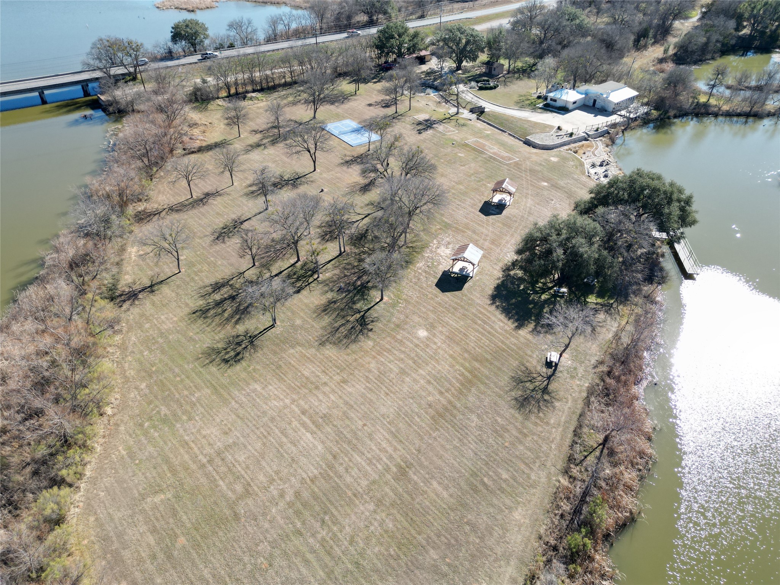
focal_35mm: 24
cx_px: 390
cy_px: 292
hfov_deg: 71.6
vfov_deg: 56.8
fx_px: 541
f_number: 1.7
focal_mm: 6.72
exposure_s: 1/2000
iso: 200
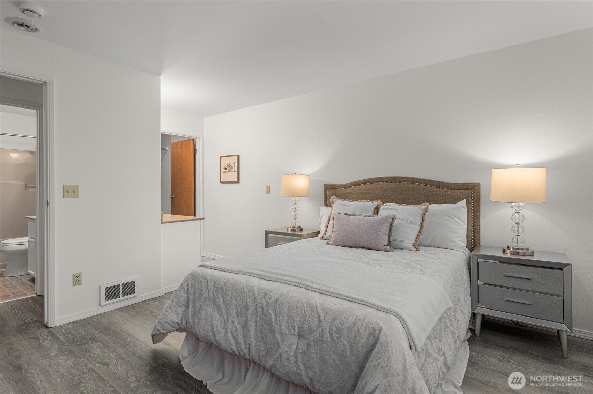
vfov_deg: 67.3
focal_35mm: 18
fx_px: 296
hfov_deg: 90.1
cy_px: 197
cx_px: 296
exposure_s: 1/15
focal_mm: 18
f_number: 7.1
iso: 320
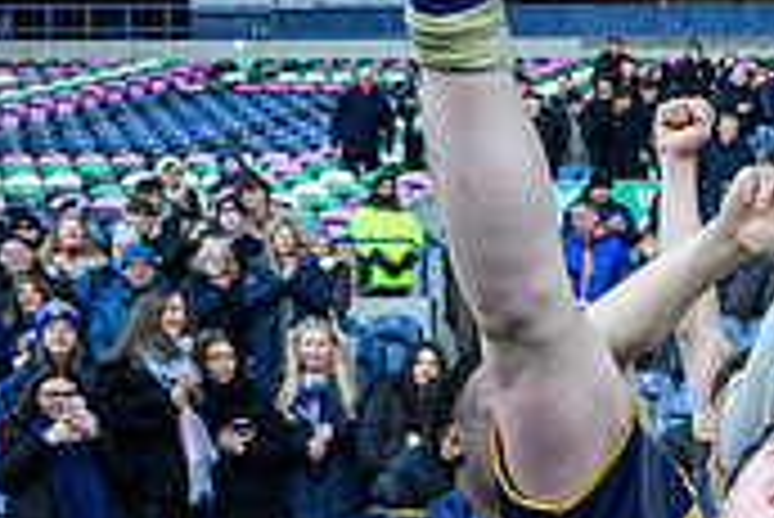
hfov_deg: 21.6
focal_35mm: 81
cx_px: 1107
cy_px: 462
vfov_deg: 16.7
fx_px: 1743
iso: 1250
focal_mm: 24
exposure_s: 1/640
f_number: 5
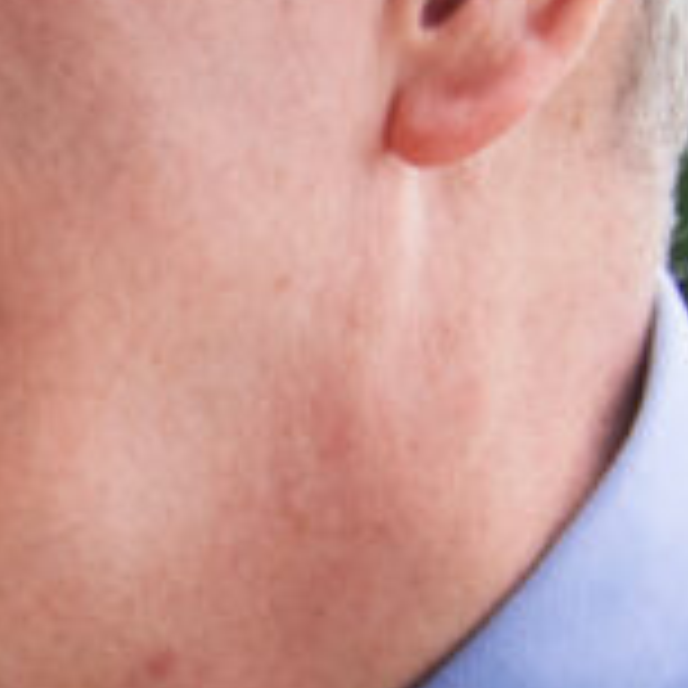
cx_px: -1192
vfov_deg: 6.6
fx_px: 5869
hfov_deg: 6.3
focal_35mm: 261
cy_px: 1210
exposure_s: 1/2000
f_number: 2.8
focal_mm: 29
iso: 400
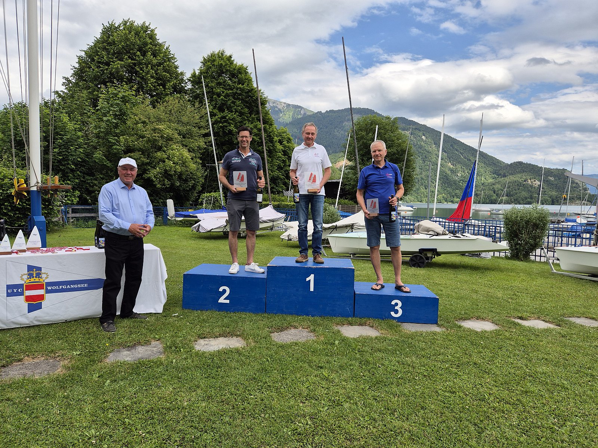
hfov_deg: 73.9
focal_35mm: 23
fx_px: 397
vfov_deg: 58.9
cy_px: 224
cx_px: 299
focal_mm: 5.4
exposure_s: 1/1400
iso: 25
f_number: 1.8
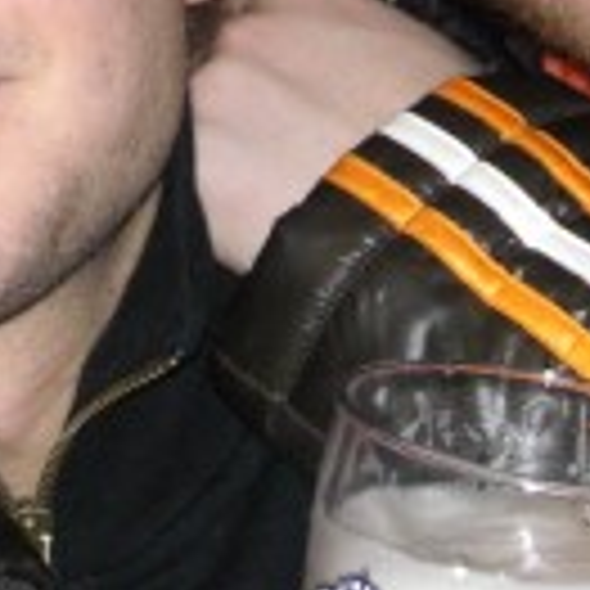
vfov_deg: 13.6
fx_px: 2372
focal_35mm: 123
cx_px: 252
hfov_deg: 14.2
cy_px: -203
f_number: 3.1
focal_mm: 6.3
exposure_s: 1/60
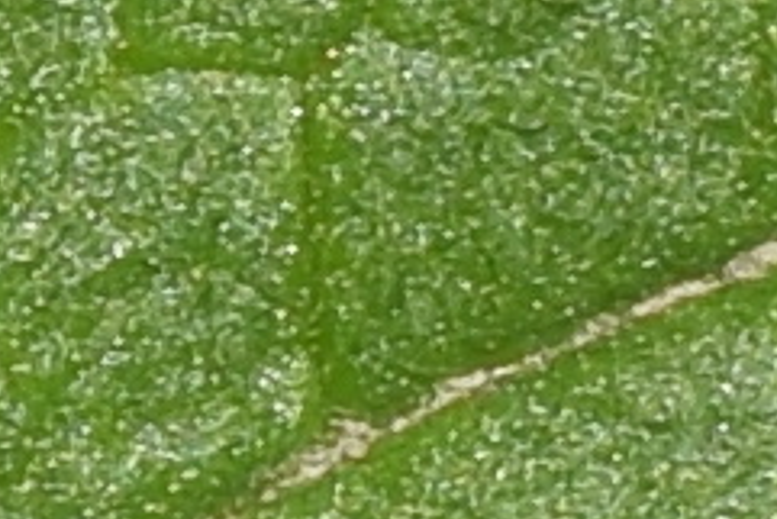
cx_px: -455
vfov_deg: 1.6
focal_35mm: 837
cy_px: 719
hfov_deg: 2.5
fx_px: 18075
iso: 100
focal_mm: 140
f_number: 13
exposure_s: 1/160
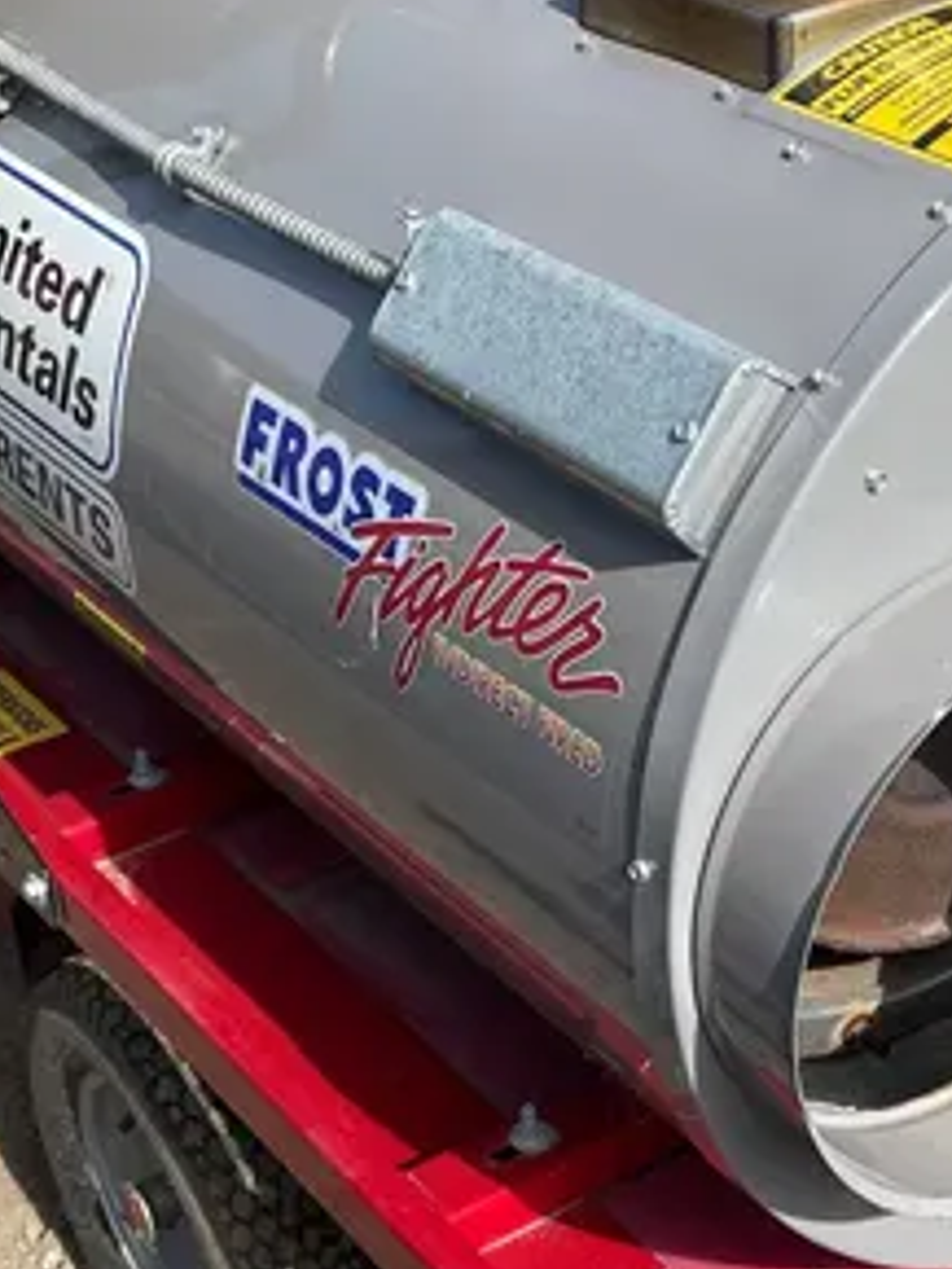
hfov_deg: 22.1
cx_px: 684
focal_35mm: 66
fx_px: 2418
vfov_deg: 29.3
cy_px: 749
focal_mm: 4.2
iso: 32
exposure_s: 1/2212
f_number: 1.6
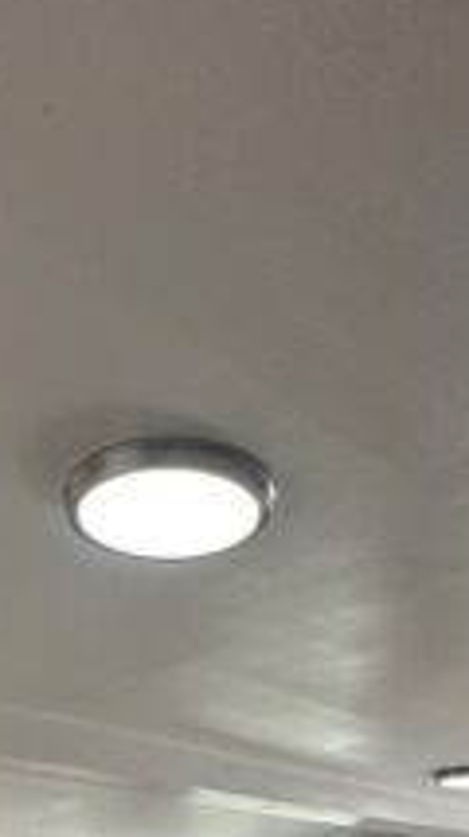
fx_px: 842
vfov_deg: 41.8
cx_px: 106
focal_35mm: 38
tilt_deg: +0.5
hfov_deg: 30.5
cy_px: 921
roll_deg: -1.7
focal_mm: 2.22
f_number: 2.2
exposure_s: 1/120
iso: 80
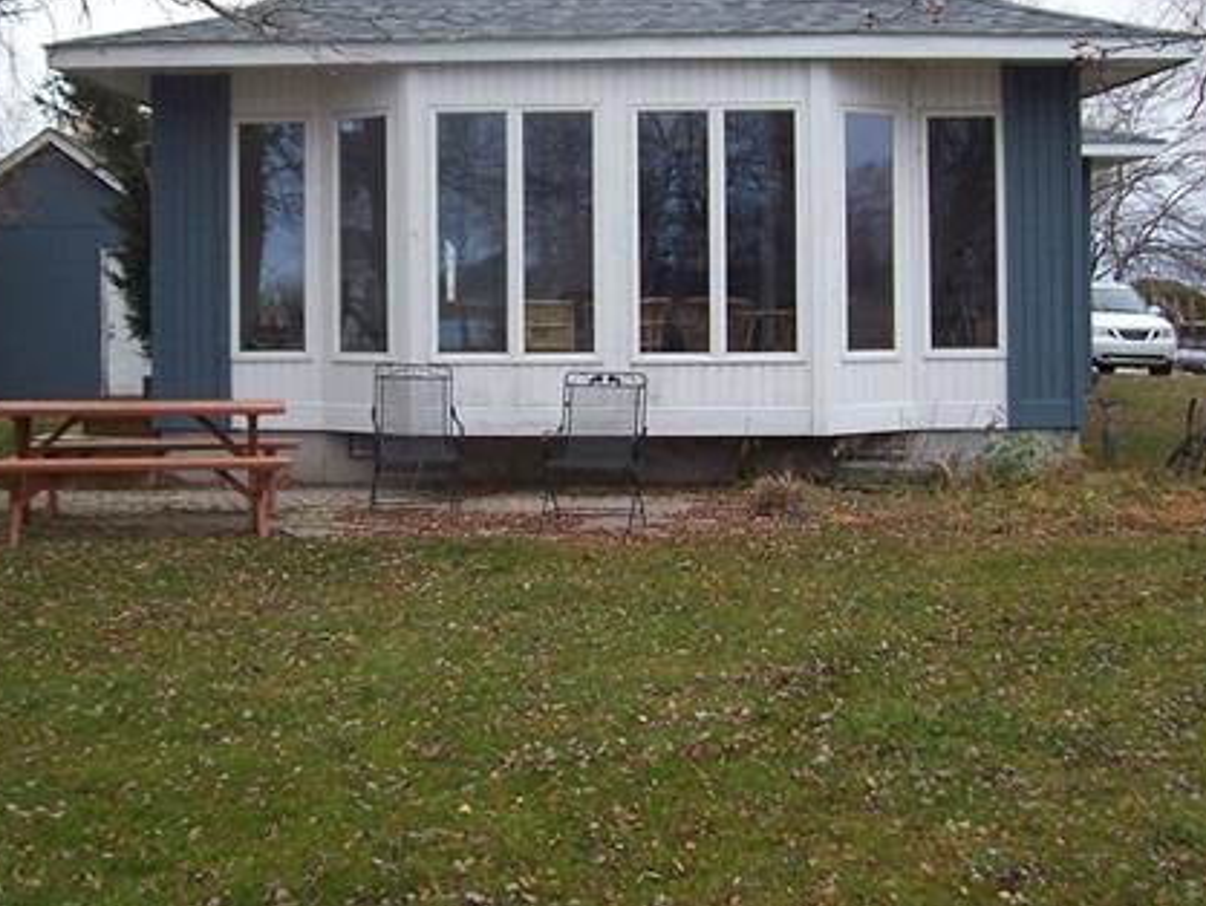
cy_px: 260
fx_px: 1813
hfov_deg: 36.6
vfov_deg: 27.8
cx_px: 465
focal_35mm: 52
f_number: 2.7
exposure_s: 1/180
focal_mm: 5.6
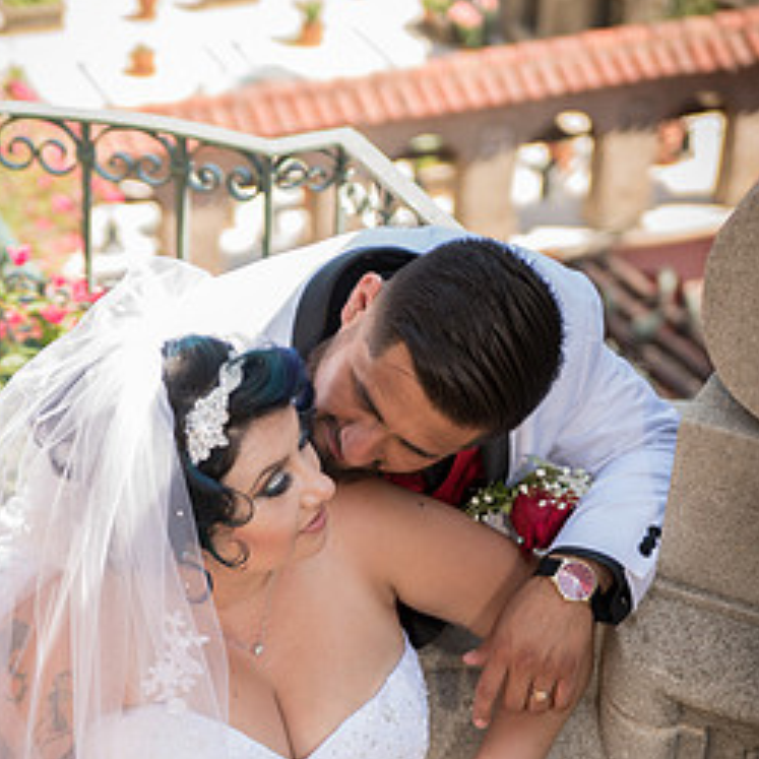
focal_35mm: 92
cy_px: 506
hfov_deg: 18.9
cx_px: 314
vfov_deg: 18.8
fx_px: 2282
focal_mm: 60
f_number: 2.8
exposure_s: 1/320
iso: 100
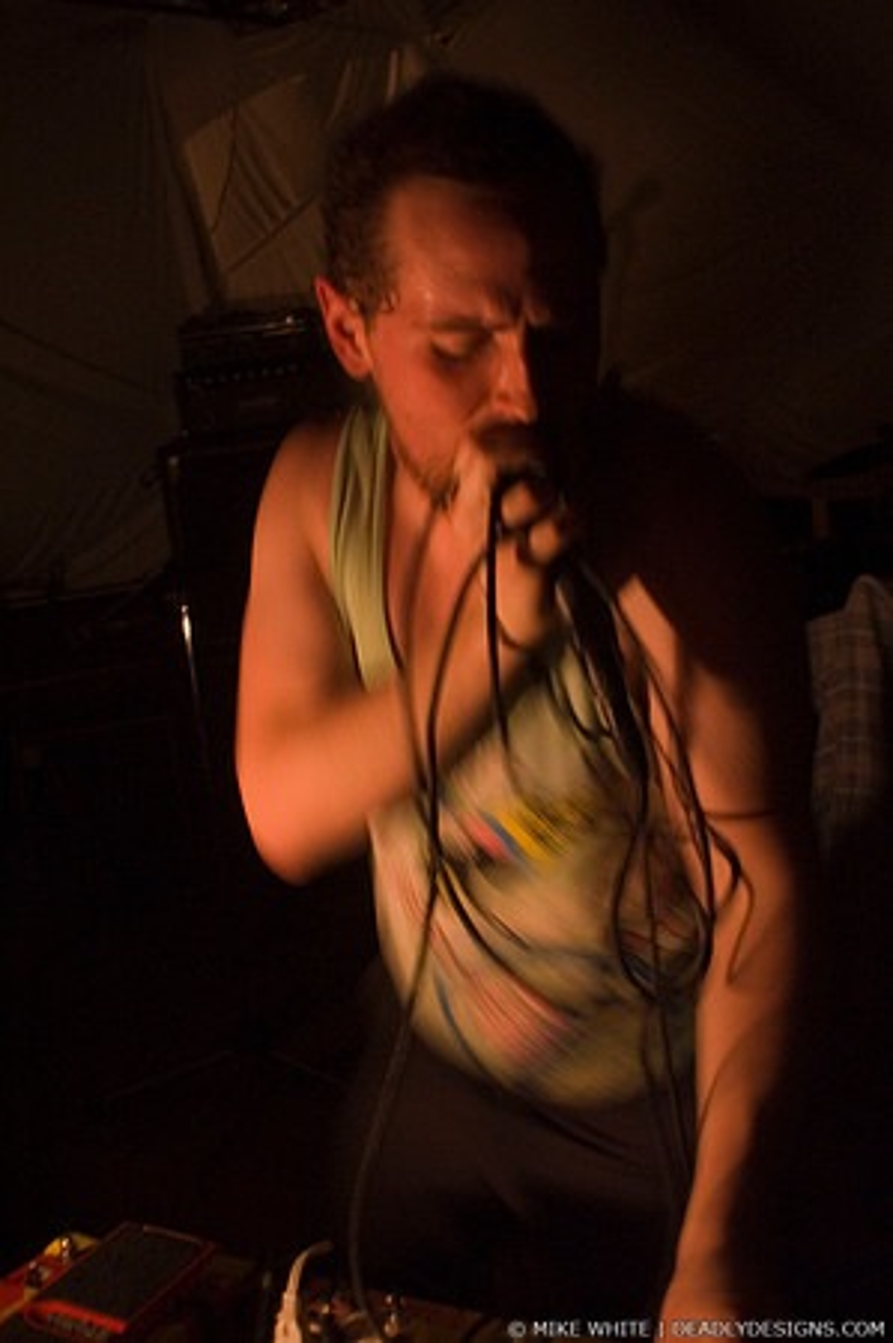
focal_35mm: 30
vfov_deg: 62.0
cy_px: 672
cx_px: 446
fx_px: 1119
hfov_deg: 43.5
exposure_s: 1/20
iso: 800
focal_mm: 20
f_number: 2.8
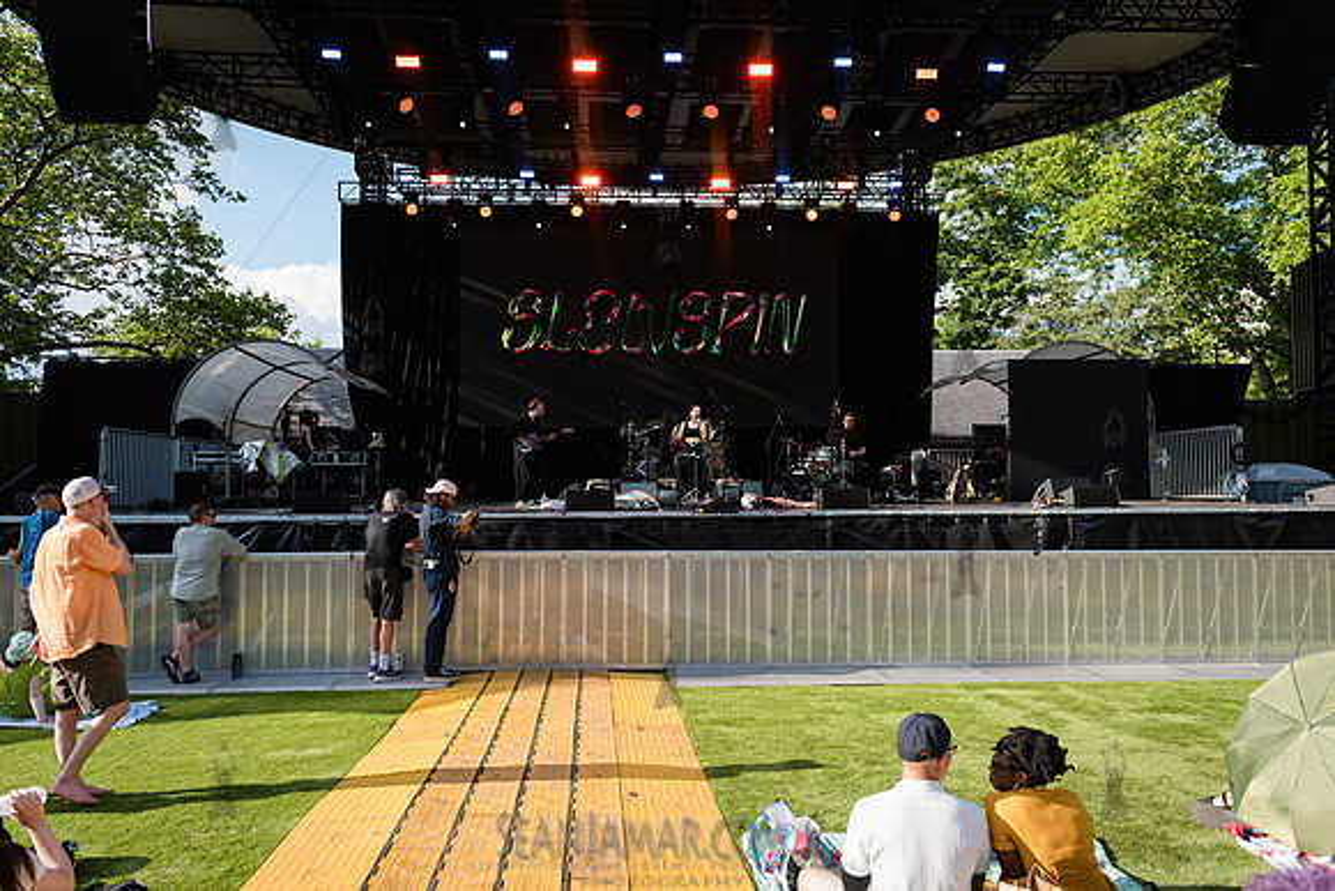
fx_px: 1020
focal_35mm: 28
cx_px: 668
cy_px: 446
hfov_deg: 66.4
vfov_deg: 47.2
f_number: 4
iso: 400
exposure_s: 1/1000
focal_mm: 27
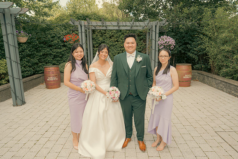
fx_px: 159
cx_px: 119
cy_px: 80
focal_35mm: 24
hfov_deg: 73.7
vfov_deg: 53.2
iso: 125
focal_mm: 24
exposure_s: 1/250
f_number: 3.5
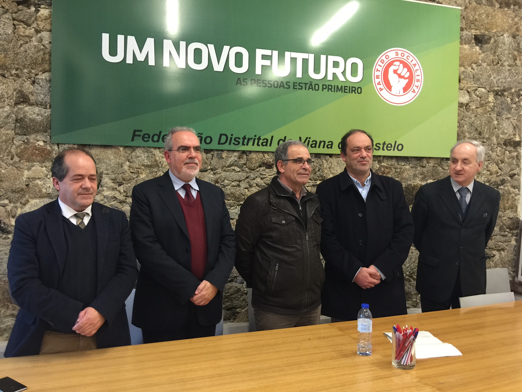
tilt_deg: -0.5
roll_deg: -1.4
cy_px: 196
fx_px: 437
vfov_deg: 48.2
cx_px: 261
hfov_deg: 61.7
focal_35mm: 29
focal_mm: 4.15
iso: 100
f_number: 2.2
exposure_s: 1/17
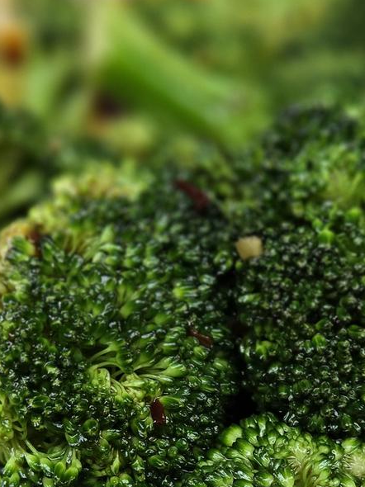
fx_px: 1097
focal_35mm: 78
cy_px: 414
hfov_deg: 18.8
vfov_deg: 24.5
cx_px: 231
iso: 400
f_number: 1.8
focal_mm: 5.4
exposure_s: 1/120
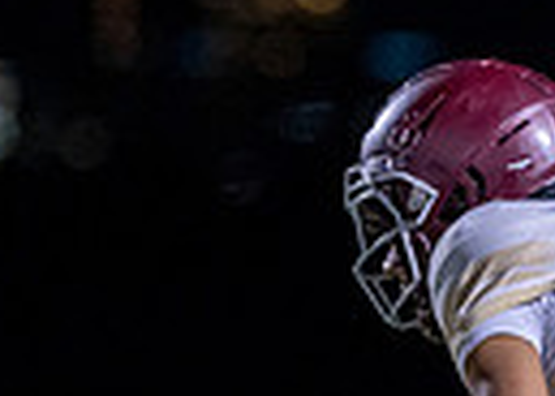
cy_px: 612
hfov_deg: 2.2
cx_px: 664
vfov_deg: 1.6
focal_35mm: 913
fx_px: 14384
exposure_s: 1/1250
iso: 1600
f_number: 1.8
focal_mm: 135
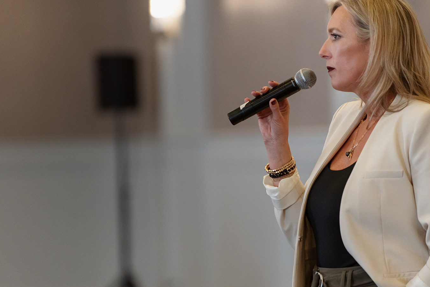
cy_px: 150
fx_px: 2843
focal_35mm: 238
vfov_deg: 5.8
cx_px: 229
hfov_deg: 8.6
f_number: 2.8
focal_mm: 200
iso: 3200
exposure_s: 1/640
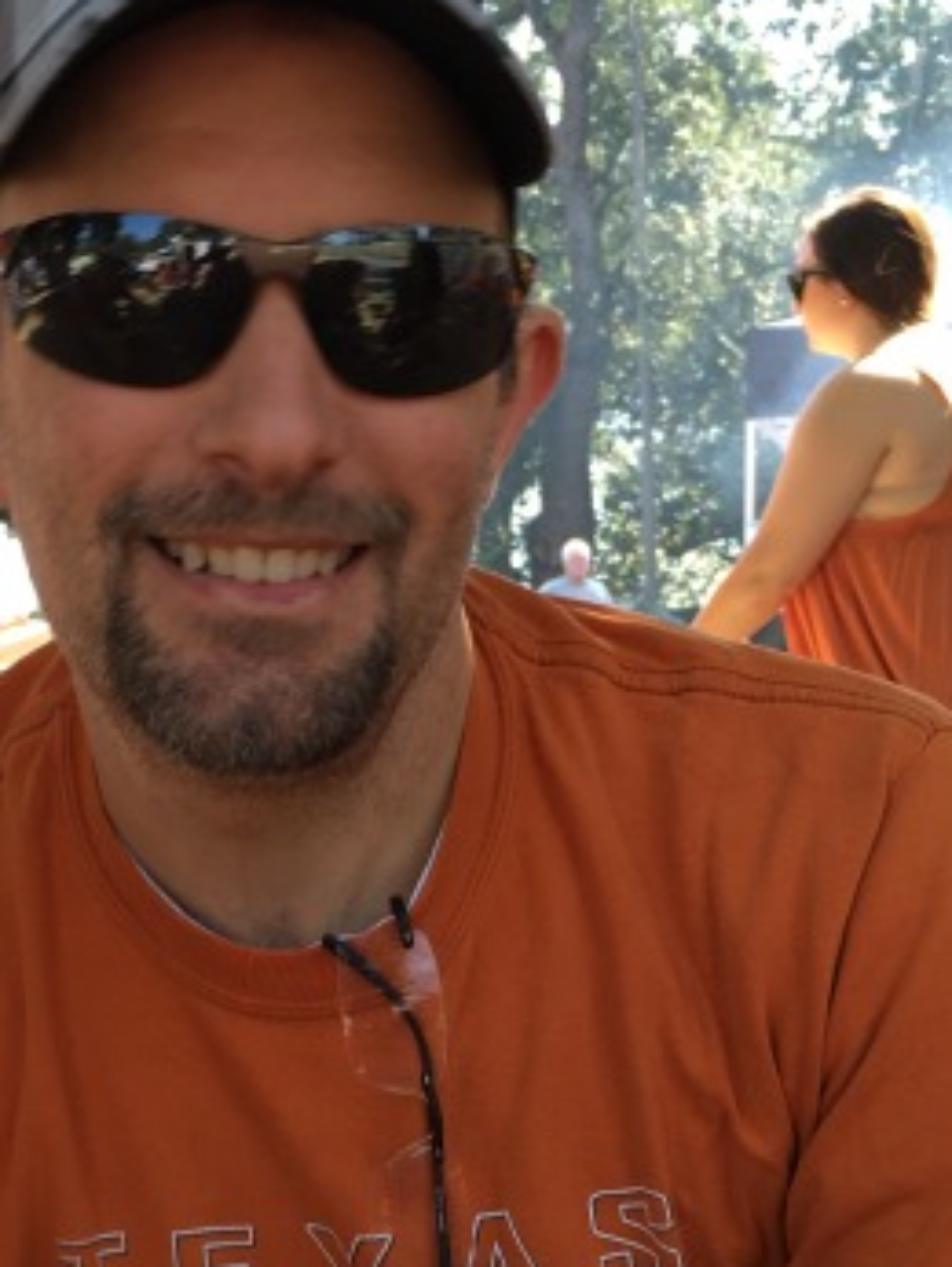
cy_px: 941
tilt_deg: -2.6
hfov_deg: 21.9
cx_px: 348
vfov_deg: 28.5
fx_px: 2454
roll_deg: +1.4
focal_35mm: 67
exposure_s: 1/129
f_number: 2.2
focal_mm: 4.15
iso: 25
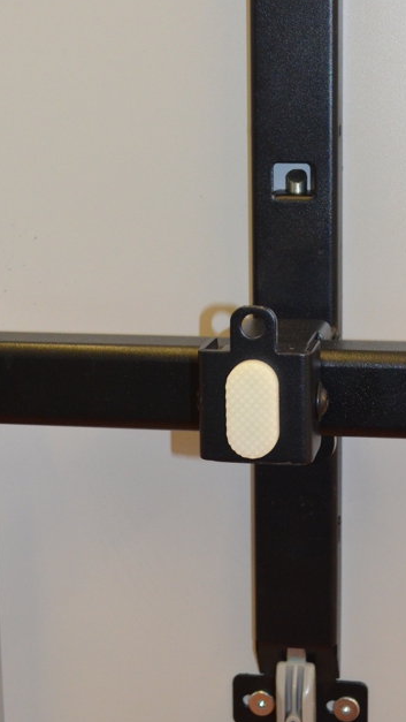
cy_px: 246
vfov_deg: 29.2
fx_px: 1377
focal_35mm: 72
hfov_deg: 16.7
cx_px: 287
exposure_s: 1/60
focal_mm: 24
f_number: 4
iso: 1100
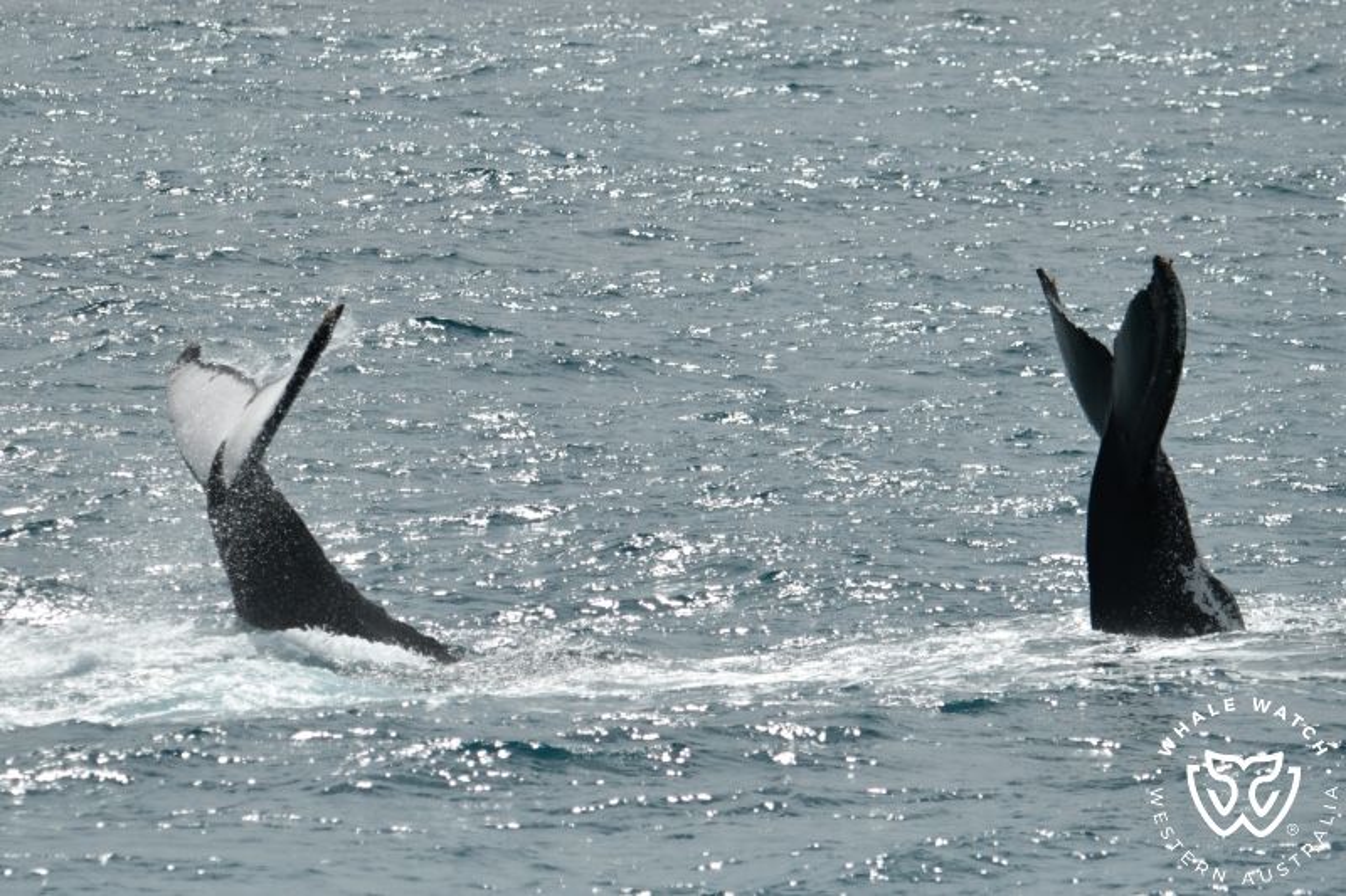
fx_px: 13456
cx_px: 673
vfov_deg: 3.8
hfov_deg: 5.7
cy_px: 448
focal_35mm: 360
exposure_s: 1/8000
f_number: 6
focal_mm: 360
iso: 360
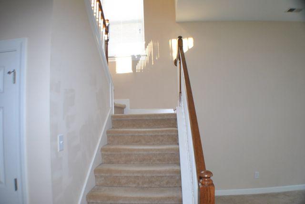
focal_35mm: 33
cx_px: 152
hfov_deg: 57.2
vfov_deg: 40.0
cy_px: 102
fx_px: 280
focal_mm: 22
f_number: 3.8
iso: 400
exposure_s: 1/20
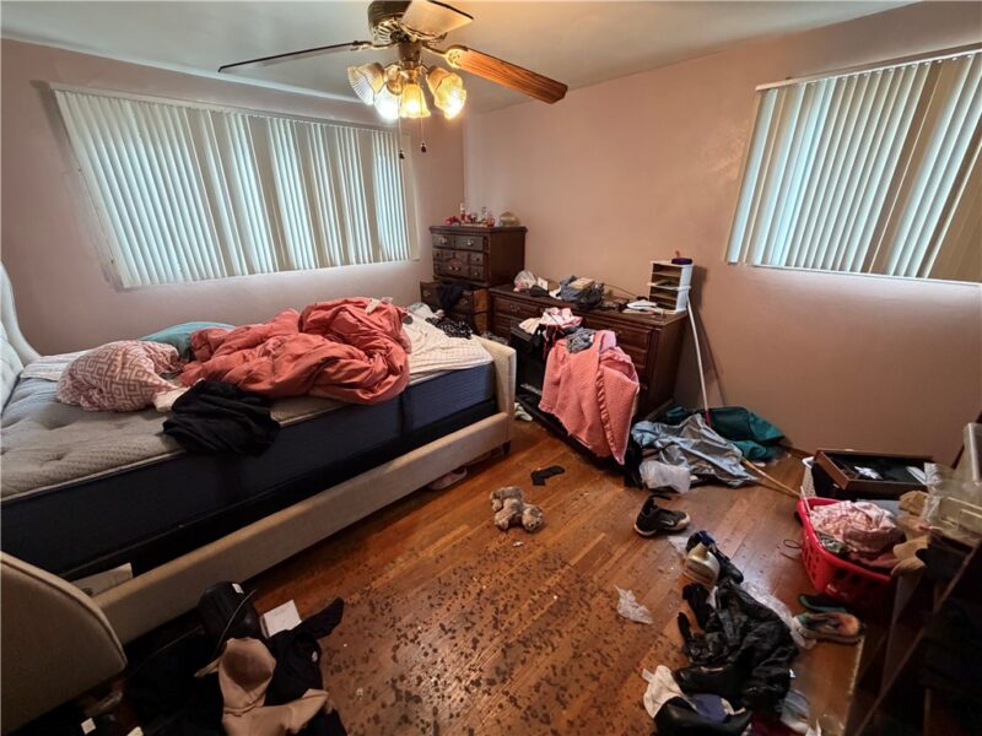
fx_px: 397
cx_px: 491
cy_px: 368
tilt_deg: -20.9
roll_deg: +0.0
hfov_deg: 102.1
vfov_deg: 85.7
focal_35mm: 14
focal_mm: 2.22
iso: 500
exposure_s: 1/60
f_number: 2.2
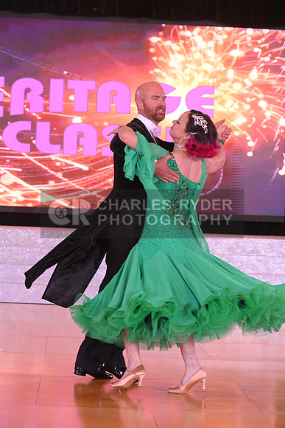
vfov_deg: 20.0
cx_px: 142
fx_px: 1210
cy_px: 214
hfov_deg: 13.4
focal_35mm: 102
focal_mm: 102
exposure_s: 1/200
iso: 2500
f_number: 6.3
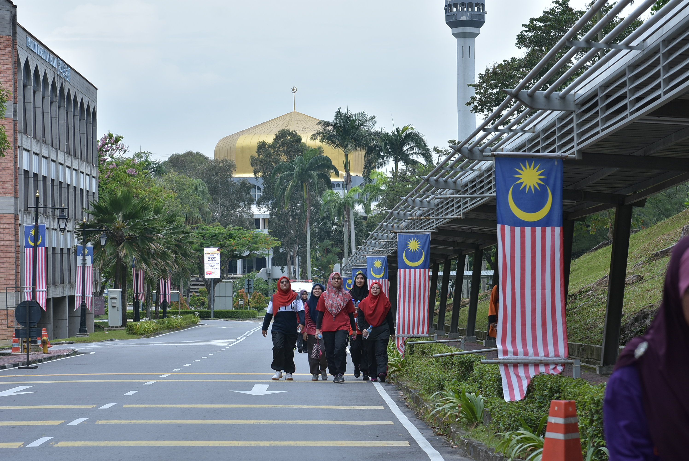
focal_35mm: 105
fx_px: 2011
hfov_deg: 19.4
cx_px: 344
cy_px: 230
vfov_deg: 13.1
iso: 200
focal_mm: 70
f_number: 5.6
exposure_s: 1/320
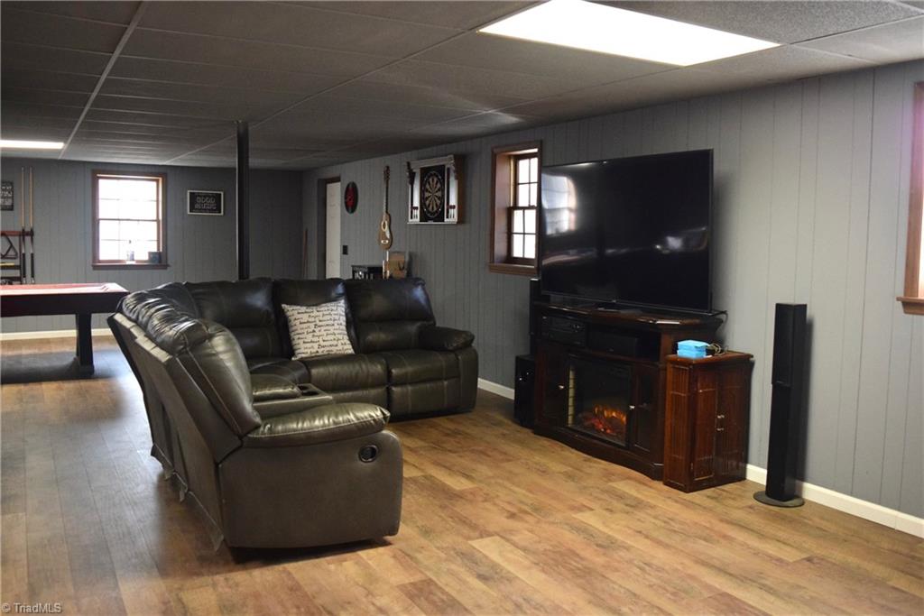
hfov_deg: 61.9
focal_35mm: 30
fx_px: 770
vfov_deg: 43.6
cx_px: 462
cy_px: 308
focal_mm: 20
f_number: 4
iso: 2800
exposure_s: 1/125
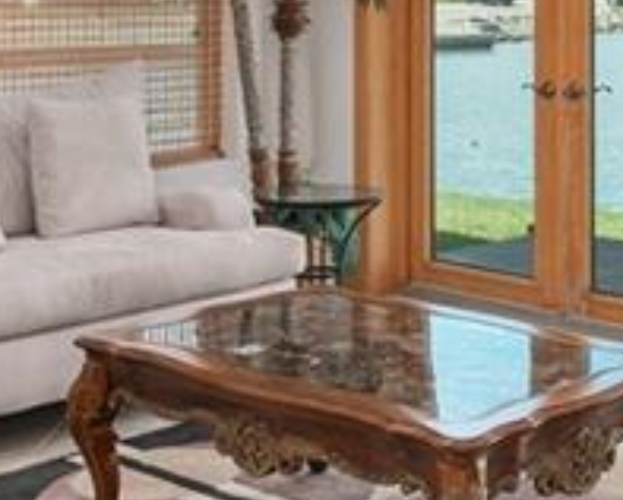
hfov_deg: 24.0
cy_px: -14
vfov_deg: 19.1
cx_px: 512
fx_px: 1440
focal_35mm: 78
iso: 160
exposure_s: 1/8
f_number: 9
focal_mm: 16
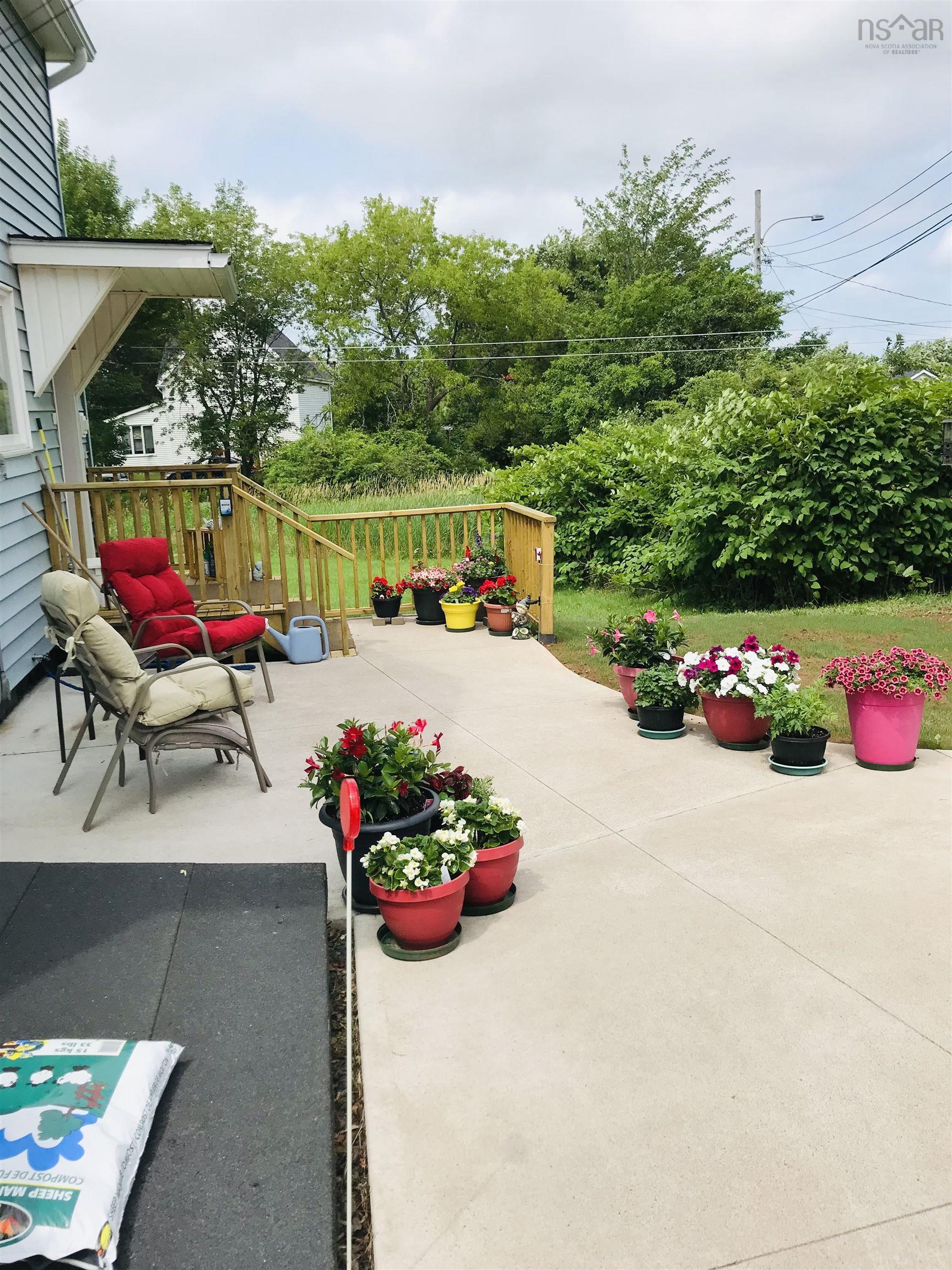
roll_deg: +2.5
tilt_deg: -9.9
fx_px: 1027
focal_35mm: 28
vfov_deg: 63.4
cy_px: 635
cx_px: 476
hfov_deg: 49.7
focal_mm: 3.99
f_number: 1.8
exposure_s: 1/2336
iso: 20
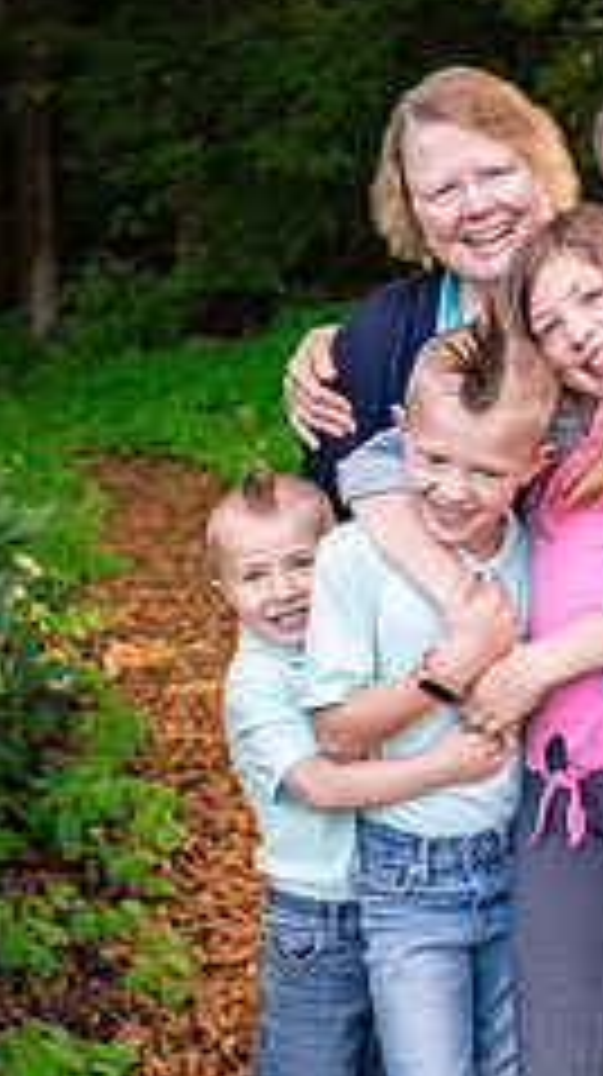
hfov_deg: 17.0
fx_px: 1966
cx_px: 630
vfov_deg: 30.5
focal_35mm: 69
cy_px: 621
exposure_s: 1/400
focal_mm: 35
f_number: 3.5
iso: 800
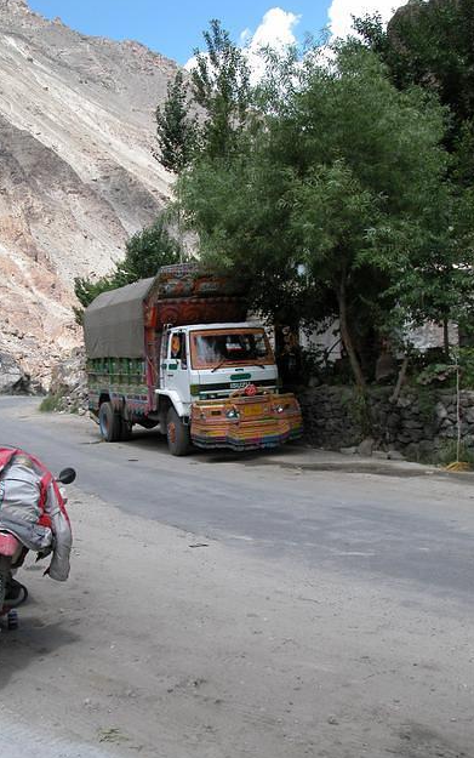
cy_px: 384
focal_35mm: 38
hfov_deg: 33.5
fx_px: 785
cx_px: 187
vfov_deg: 51.5
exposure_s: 1/264
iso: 100
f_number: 5.6
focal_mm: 8.9
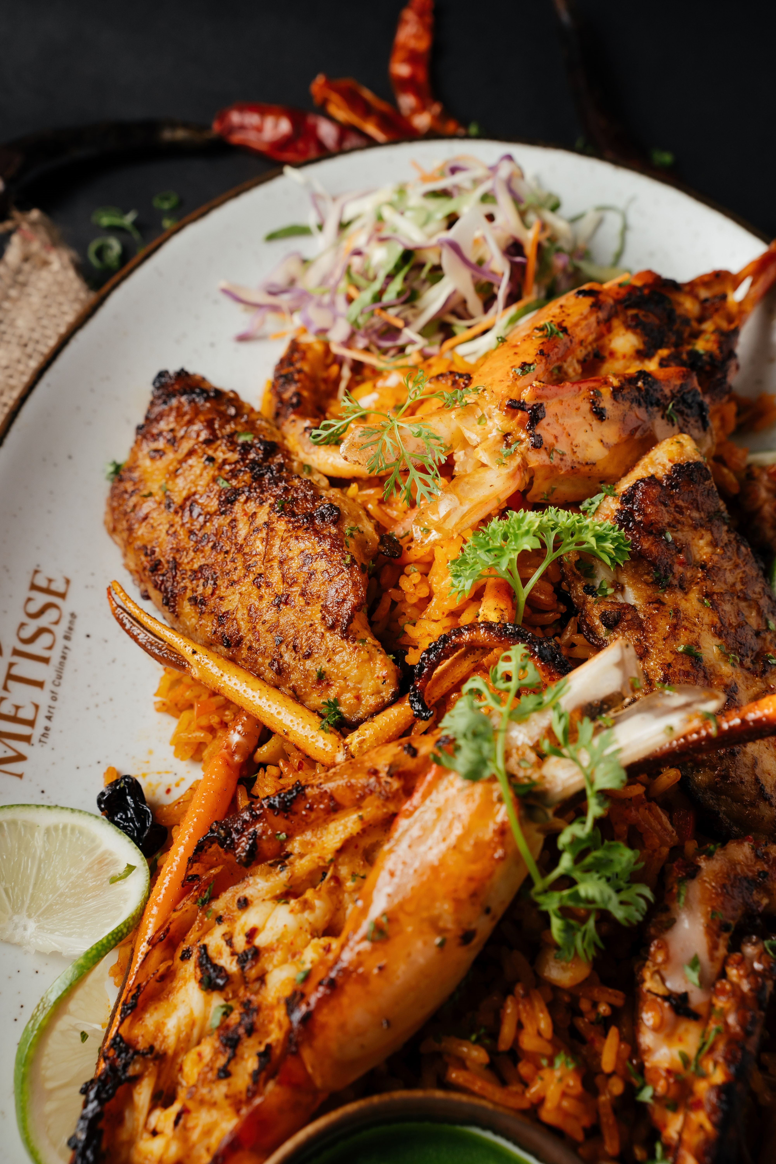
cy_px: 582
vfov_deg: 54.4
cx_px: 388
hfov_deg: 37.9
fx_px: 1132
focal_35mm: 35
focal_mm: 35
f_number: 7.1
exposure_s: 1/160
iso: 640
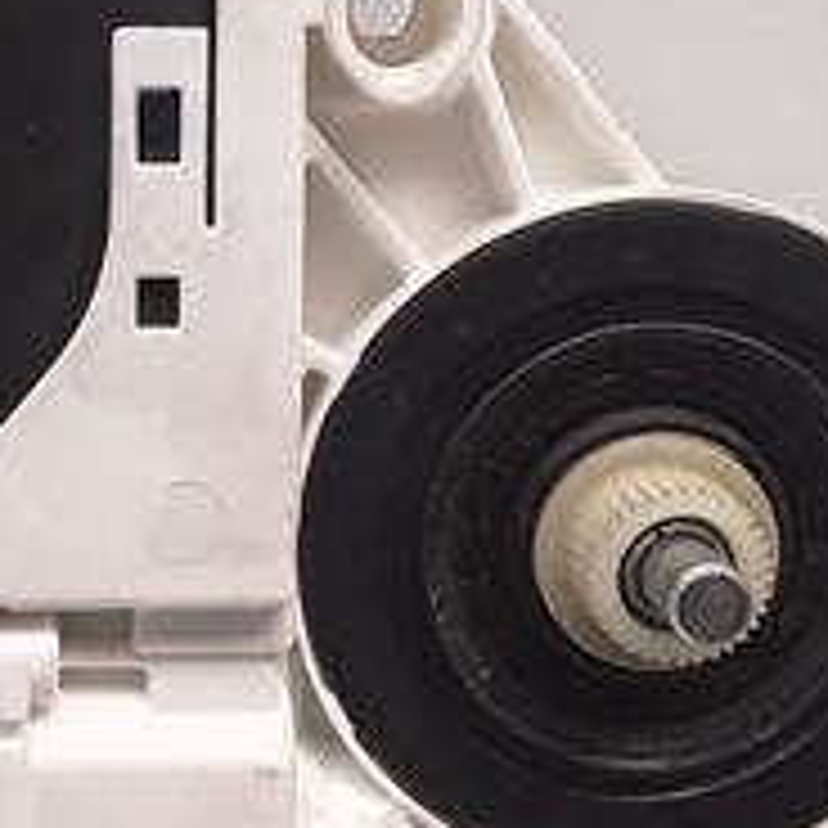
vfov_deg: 20.2
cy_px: 369
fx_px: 2327
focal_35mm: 86
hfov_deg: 19.7
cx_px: 63
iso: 100
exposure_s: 1/129
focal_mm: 2.91
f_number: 1.9
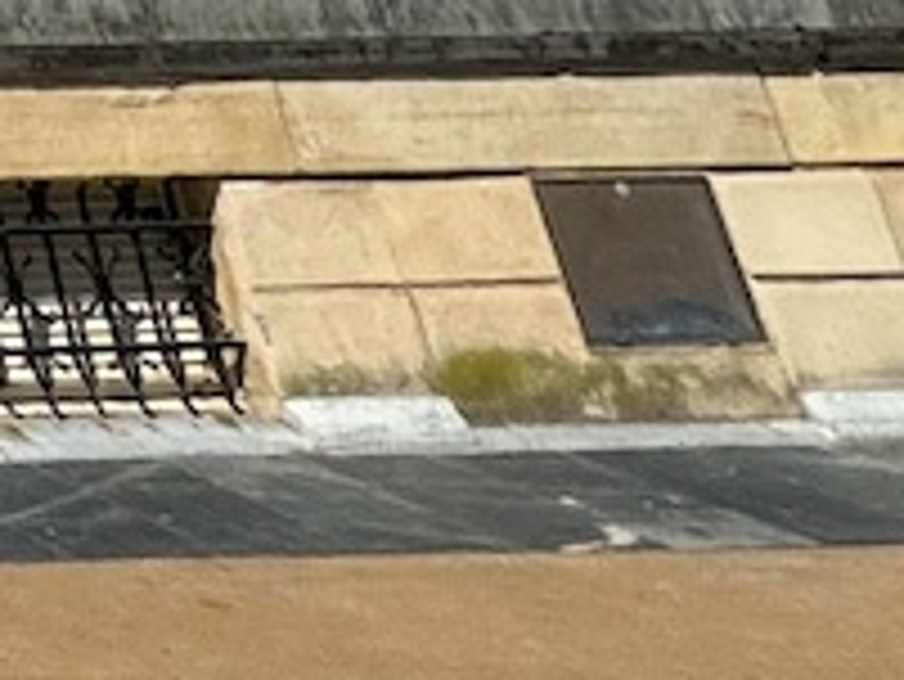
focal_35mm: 89
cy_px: -1410
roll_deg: +1.7
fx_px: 2326
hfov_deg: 13.4
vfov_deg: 10.7
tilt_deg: +28.9
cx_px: -1444
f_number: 2.2
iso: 50
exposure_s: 1/2208
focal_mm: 2.22
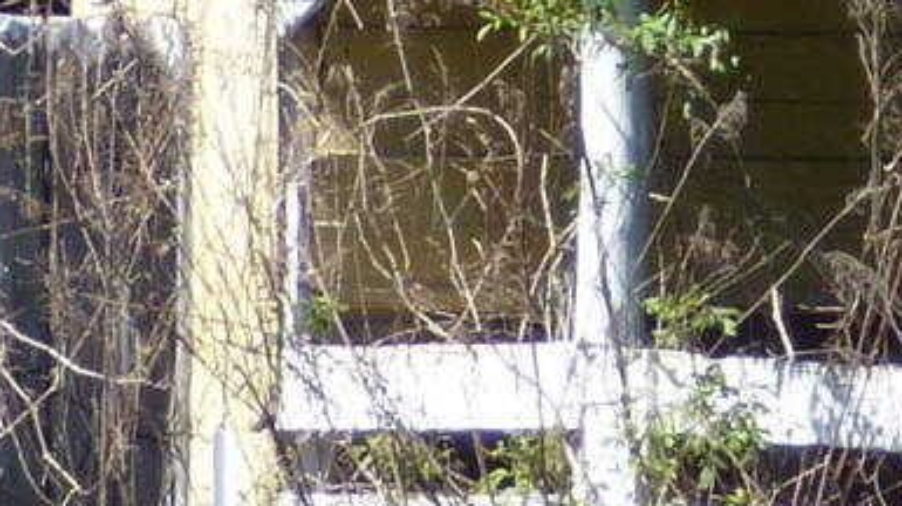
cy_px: 424
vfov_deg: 1.7
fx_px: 17258
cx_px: 1242
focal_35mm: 722
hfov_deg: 3.0
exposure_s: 1/400
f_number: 4.6
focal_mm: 15.15
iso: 100
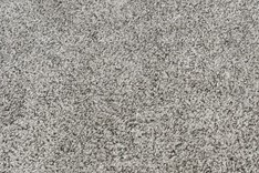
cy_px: -420
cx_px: 574
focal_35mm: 109
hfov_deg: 14.3
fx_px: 784
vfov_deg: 8.9
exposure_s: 1/8
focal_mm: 10
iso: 250
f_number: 9
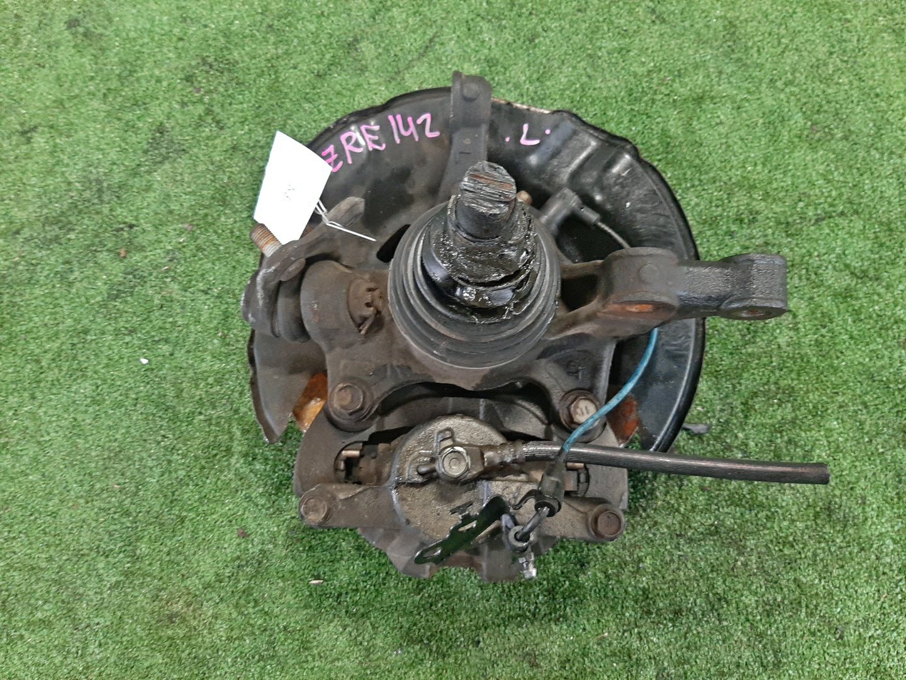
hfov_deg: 67.3
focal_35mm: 26
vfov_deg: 53.1
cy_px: 340
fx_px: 680
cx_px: 453
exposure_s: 1/25
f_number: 1.7
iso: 280
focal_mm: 3.93
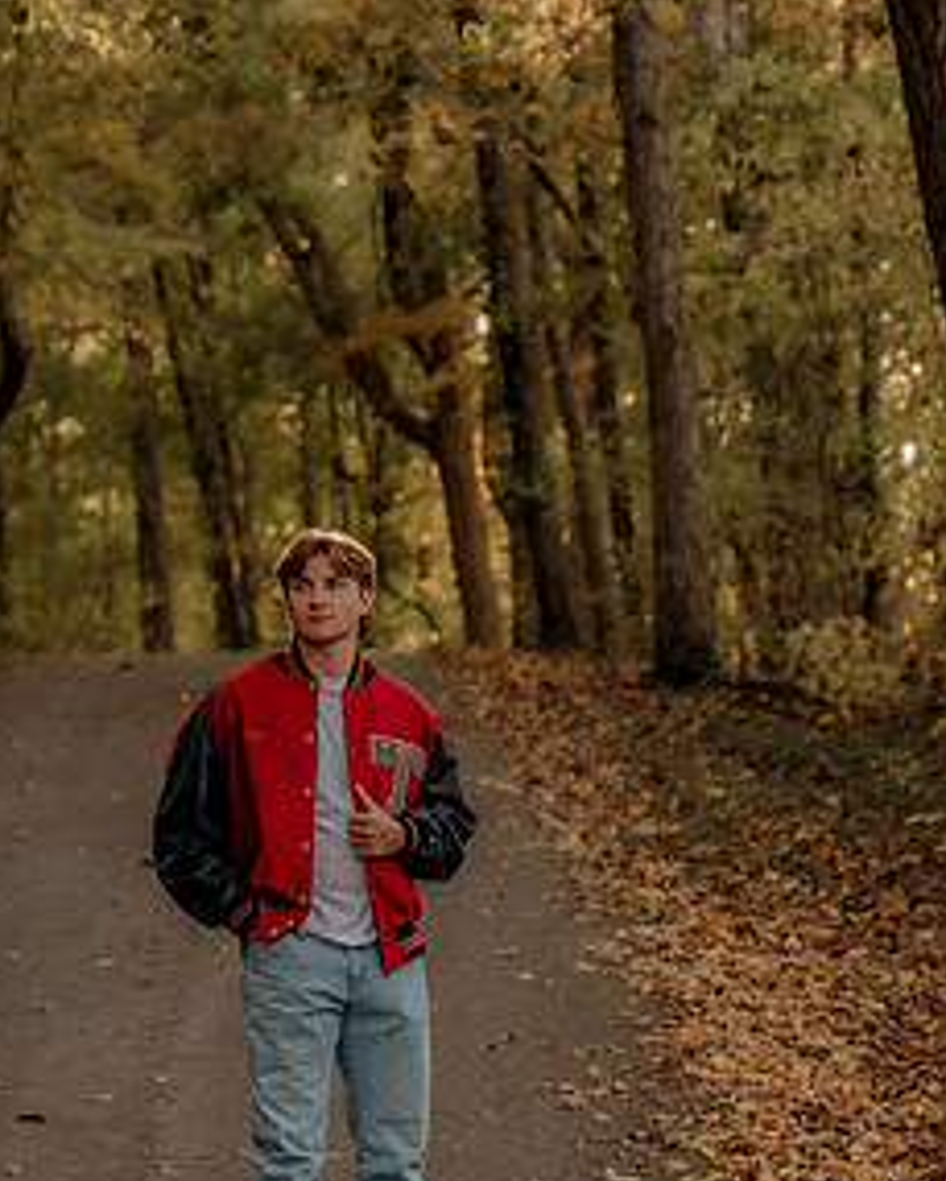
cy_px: 785
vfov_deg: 12.4
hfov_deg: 10.0
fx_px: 5422
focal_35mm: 155
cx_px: 335
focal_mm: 70
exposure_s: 1/100
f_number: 3.2
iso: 200
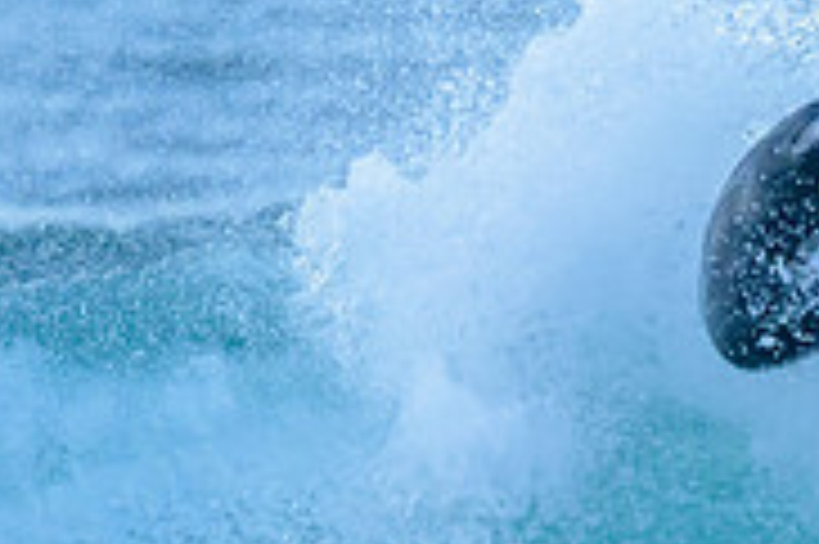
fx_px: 69187
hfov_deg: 0.7
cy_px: 678
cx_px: 987
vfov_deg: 0.5
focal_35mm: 3044
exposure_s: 1/1600
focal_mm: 800
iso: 2200
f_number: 6.3
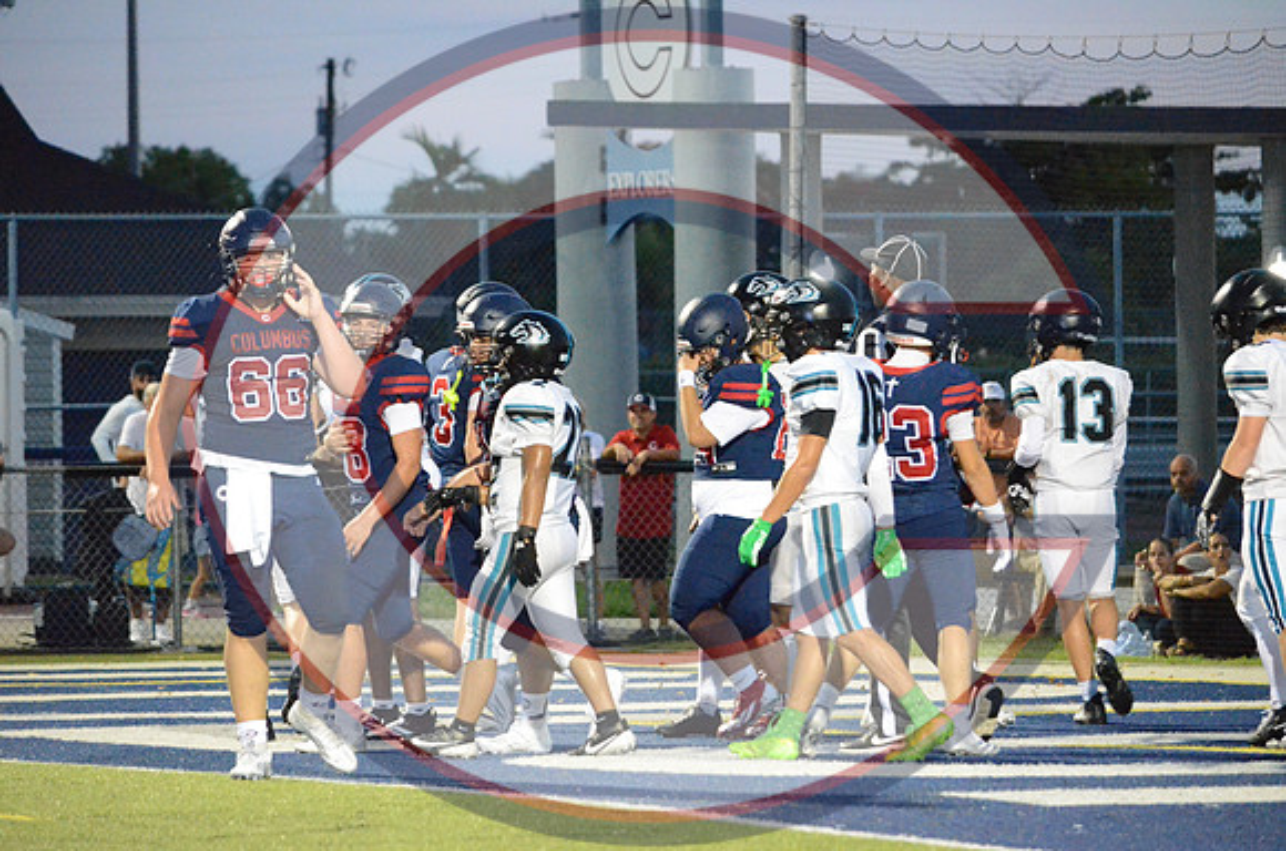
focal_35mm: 255
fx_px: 9089
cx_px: 643
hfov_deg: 8.1
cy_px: 426
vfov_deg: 5.4
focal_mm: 170
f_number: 5
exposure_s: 1/200
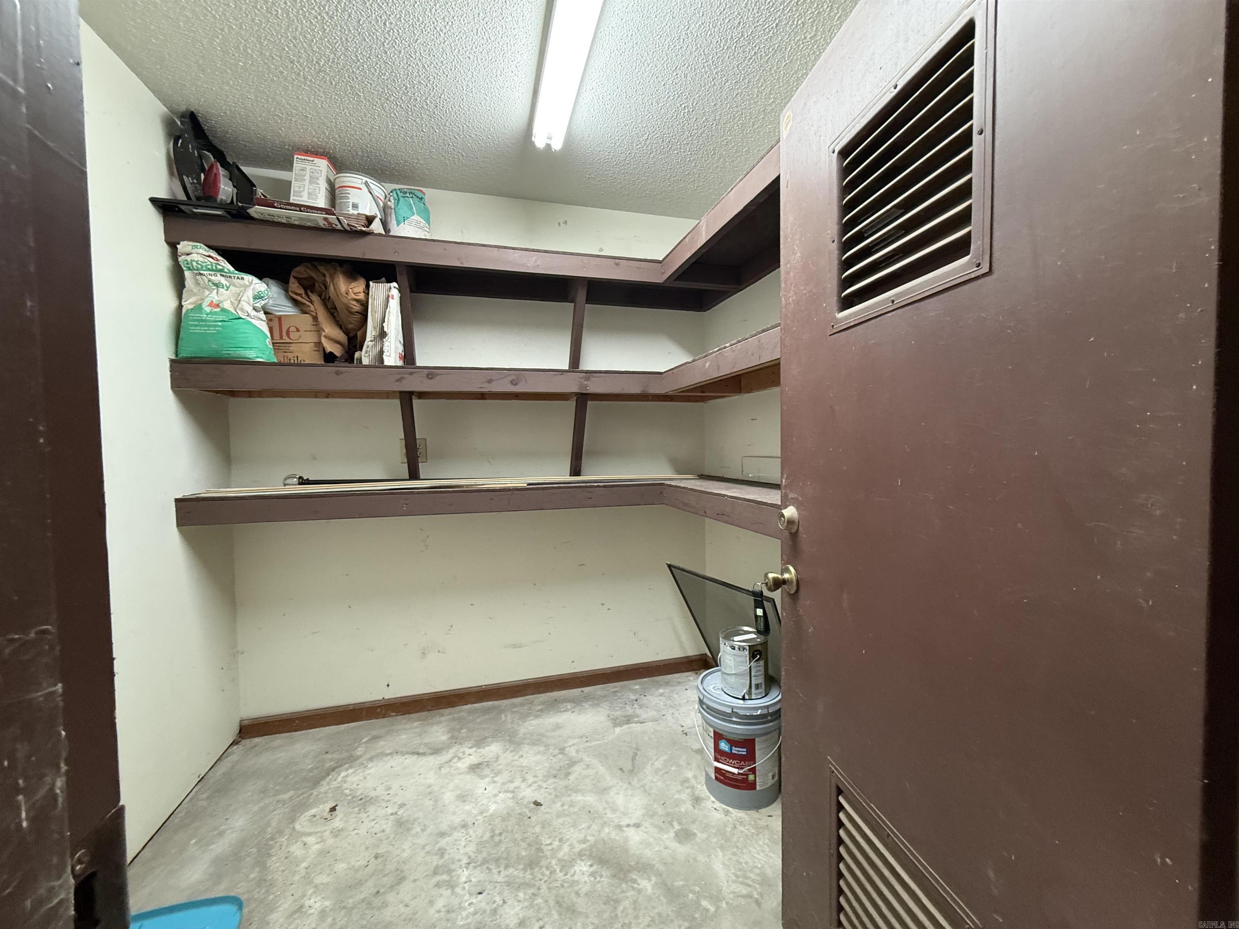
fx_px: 501
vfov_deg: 85.7
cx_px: 620
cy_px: 464
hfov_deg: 102.1
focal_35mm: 14
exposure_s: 1/60
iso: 400
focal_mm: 2.22
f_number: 2.2
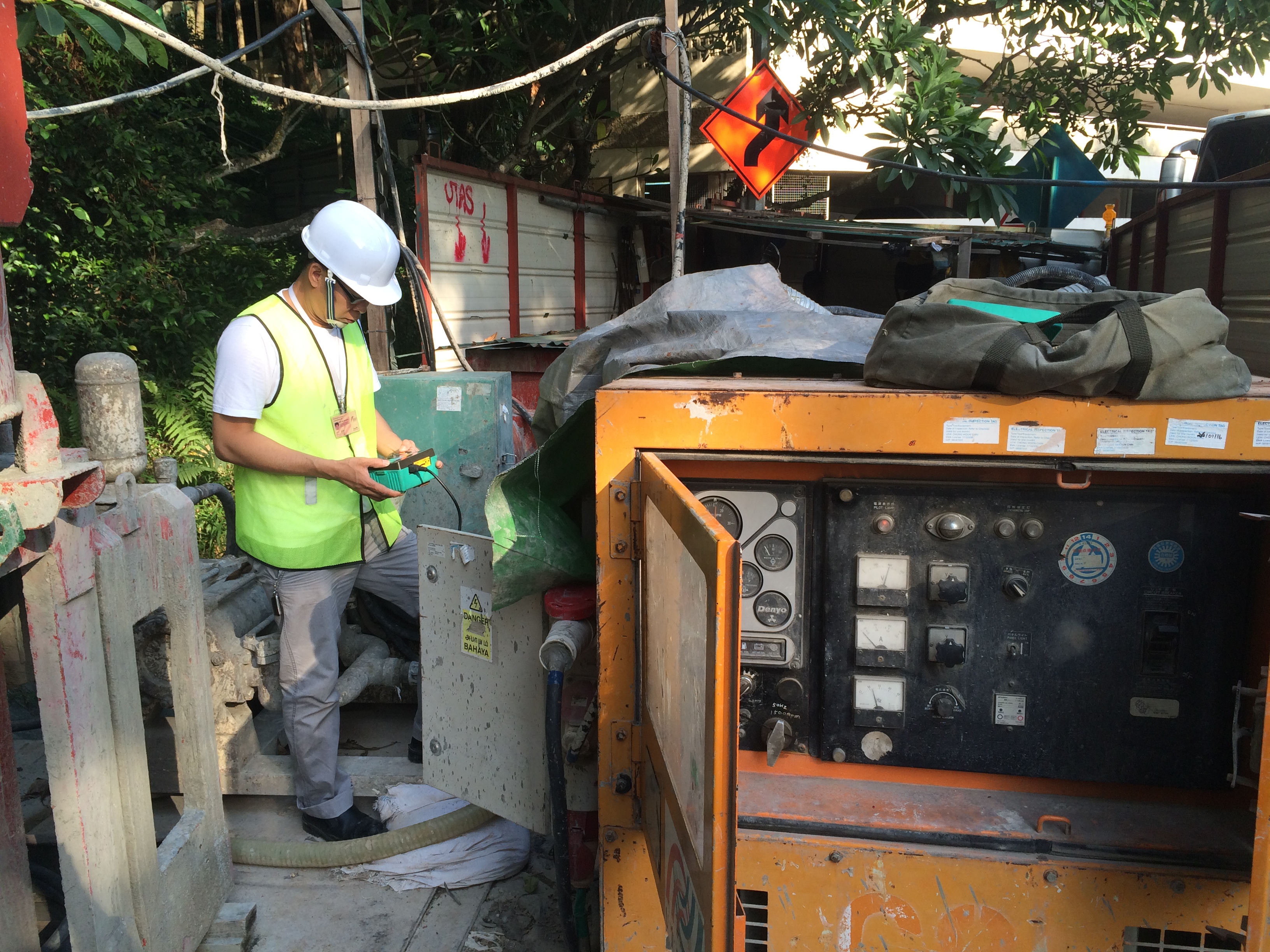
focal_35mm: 29
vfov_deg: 48.2
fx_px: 1064
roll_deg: +0.0
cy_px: 476
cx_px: 635
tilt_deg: -13.9
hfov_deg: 61.7
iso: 32
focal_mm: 4.15
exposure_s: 1/291
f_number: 2.2
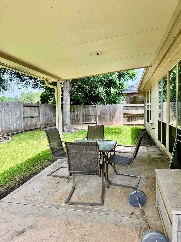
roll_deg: +2.8
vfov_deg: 71.6
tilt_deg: -5.9
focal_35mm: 24
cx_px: 90
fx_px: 167
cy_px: 121
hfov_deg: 56.8
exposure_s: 1/518
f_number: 1.78
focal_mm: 6.76
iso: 80
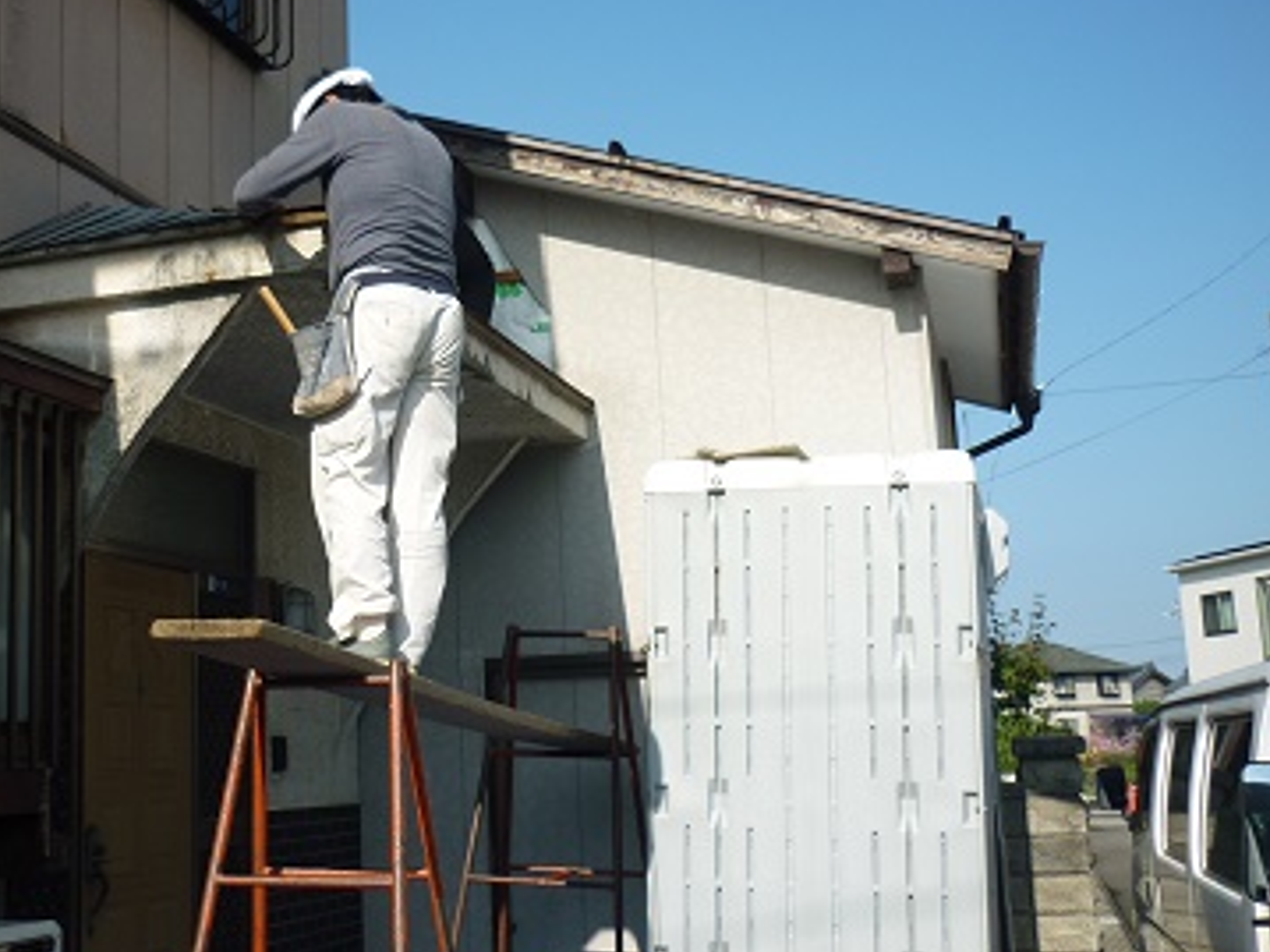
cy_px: 359
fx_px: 1687
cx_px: 410
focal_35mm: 46
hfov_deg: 40.7
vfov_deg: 31.4
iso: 80
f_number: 8
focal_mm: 5.5
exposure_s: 1/200
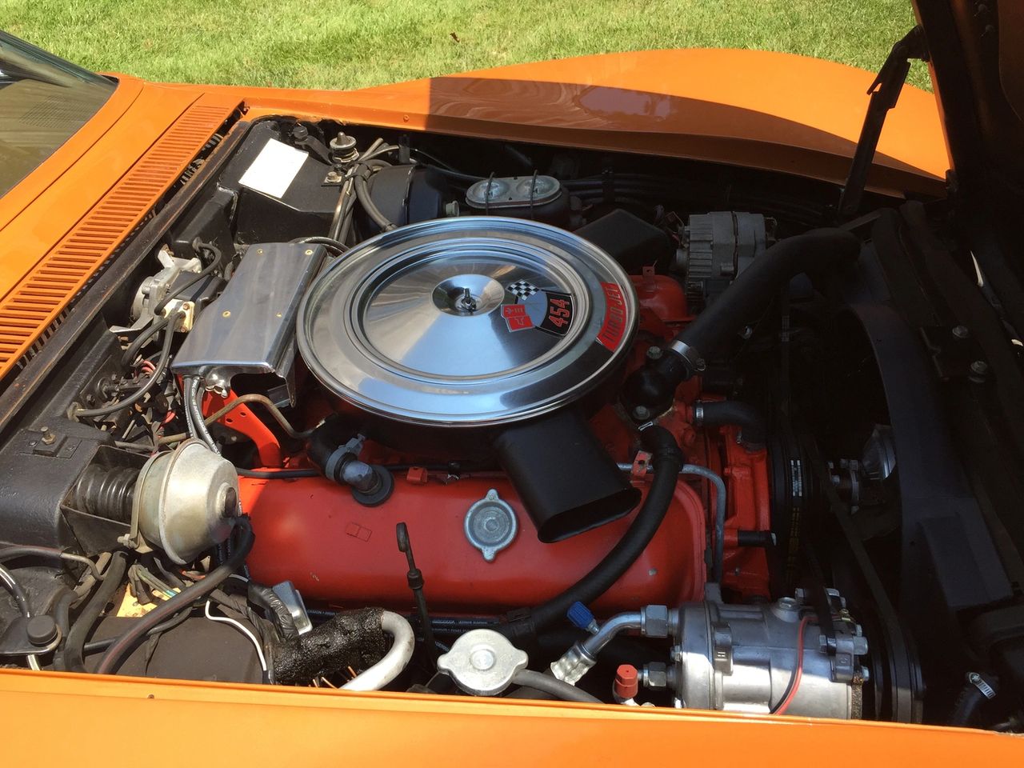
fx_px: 858
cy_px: 384
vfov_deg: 48.2
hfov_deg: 61.7
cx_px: 512
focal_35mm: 29
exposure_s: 1/682
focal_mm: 4.15
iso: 32
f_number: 2.2
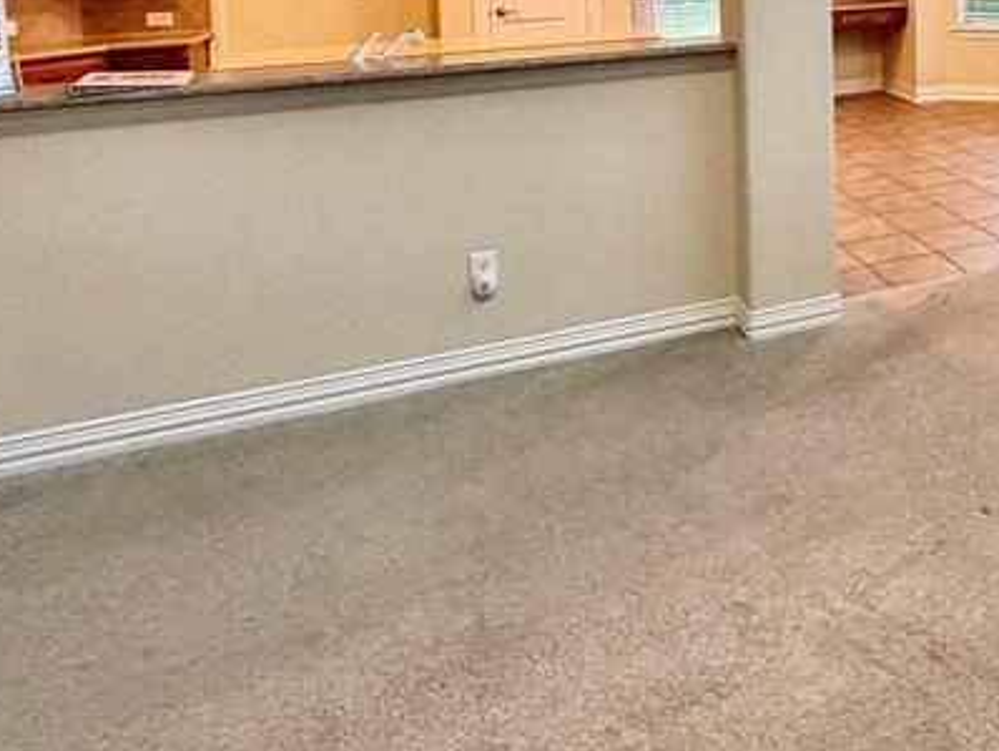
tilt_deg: -2.0
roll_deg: +1.3
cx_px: 966
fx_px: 1040
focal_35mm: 36
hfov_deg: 44.7
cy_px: -48
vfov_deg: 34.9
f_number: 2.2
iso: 250
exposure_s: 1/60
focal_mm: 2.22
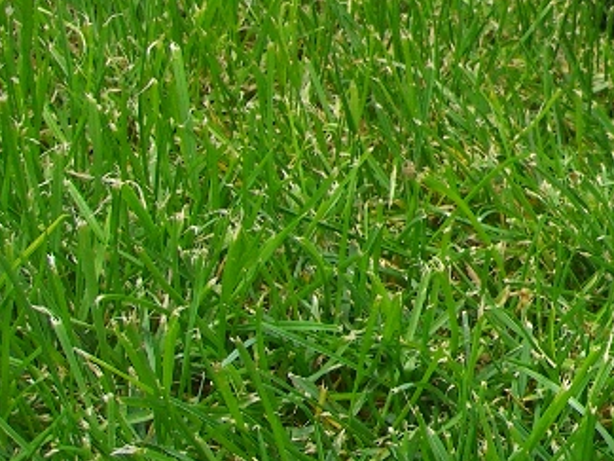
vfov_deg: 11.9
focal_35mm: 120
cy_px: -173
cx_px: 919
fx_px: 2128
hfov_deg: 15.2
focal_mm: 7.9
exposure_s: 1/200
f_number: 4
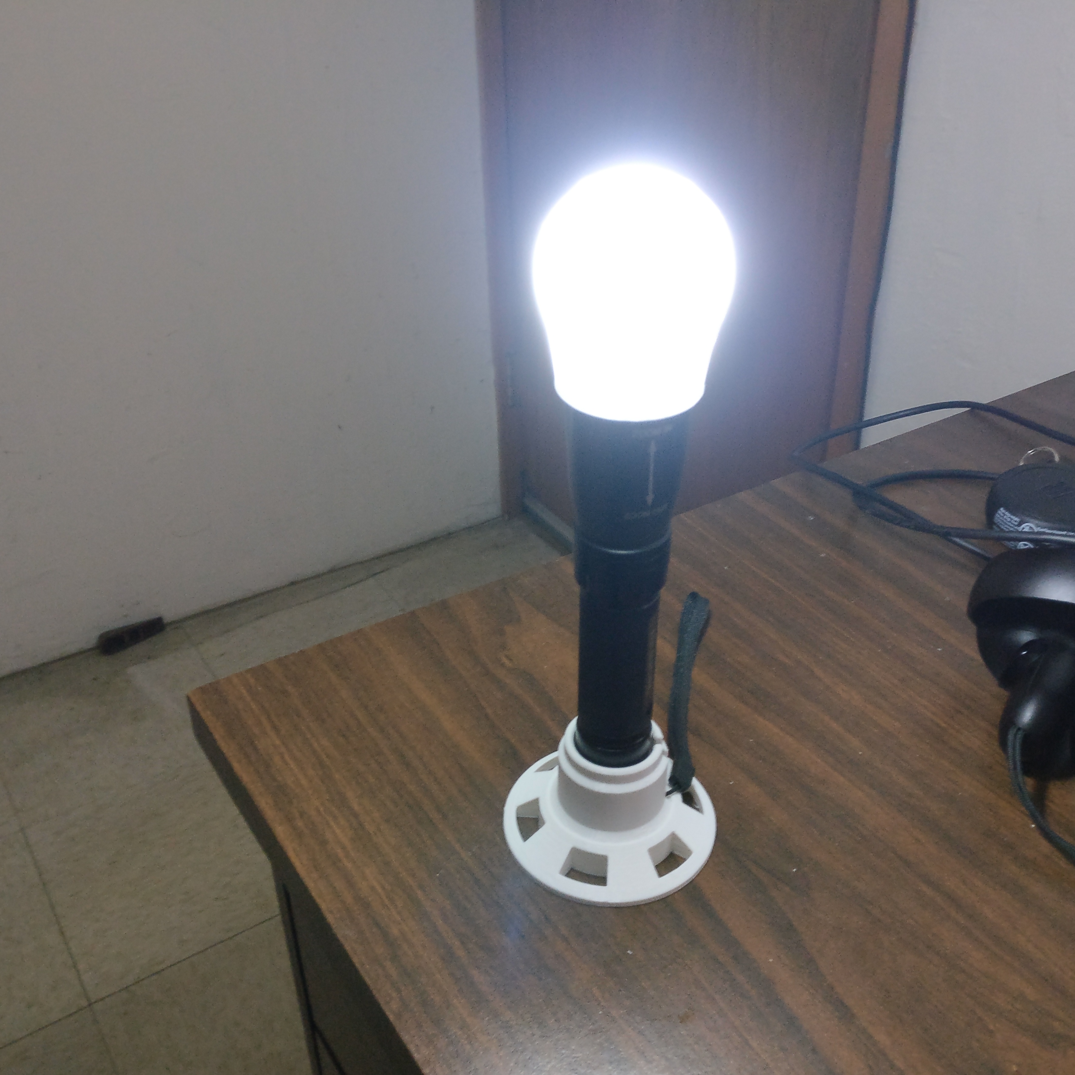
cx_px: 543
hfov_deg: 48.4
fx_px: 1195
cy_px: 553
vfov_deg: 48.4
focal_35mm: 34
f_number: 2
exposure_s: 1/17
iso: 2500
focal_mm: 4.26
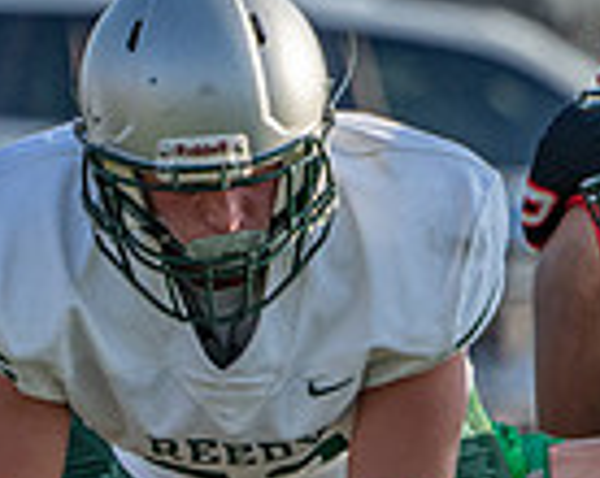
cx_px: 1234
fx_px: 32362
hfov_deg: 1.1
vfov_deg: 0.8
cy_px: 593
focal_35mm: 1825
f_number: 5.6
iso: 320
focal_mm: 336
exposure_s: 1/1250
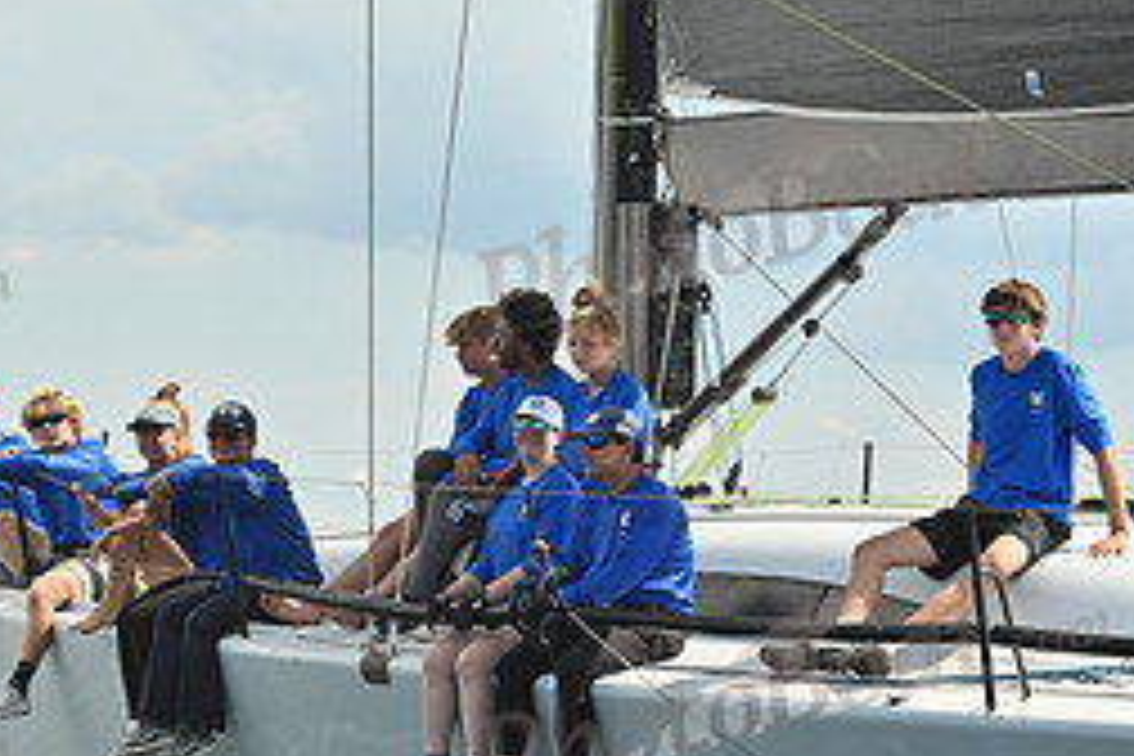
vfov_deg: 8.5
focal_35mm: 161
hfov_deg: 12.7
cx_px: 248
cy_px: 520
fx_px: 5071
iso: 320
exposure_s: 1/1250
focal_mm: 70
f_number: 6.3
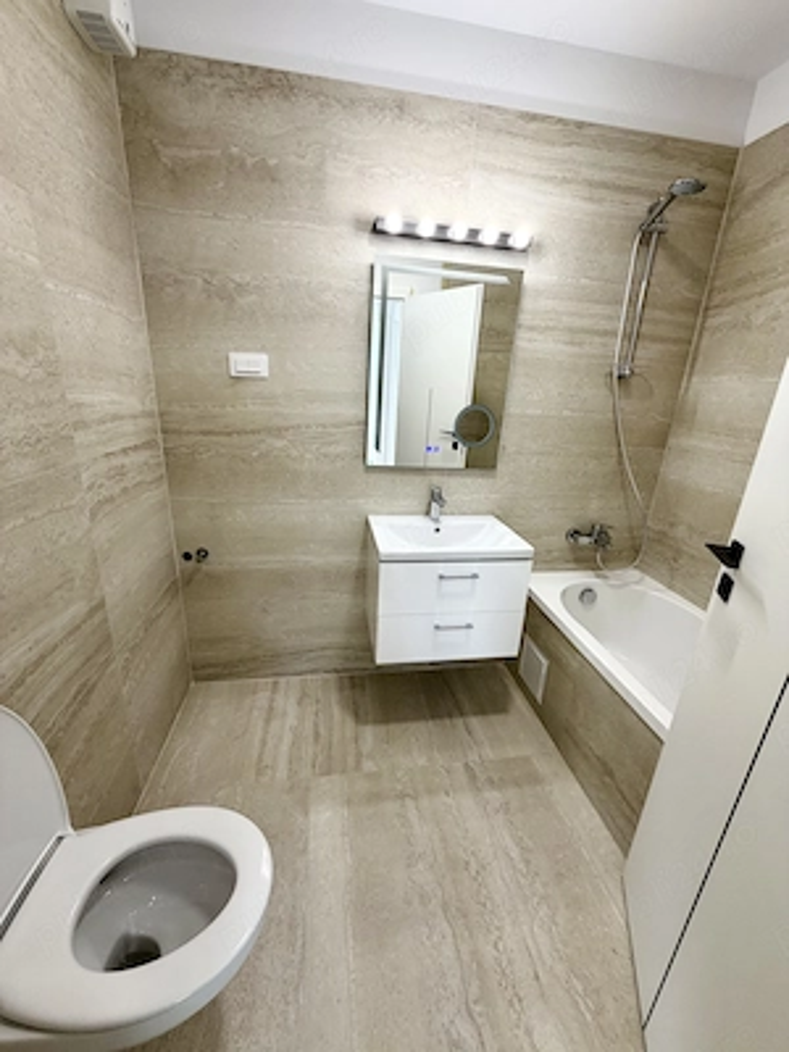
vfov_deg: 102.1
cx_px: 394
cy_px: 526
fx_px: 425
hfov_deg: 85.7
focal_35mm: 14
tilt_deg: -17.7
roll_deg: -2.9
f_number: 2.2
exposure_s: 1/100
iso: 80
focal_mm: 2.22
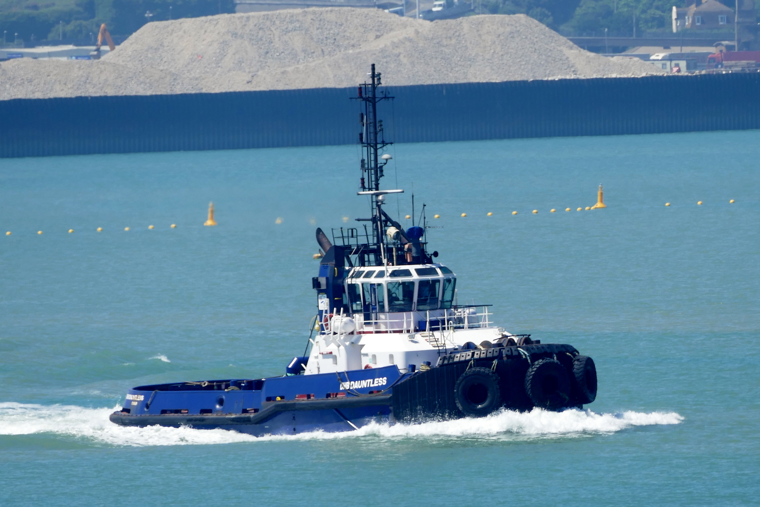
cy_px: 254
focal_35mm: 700
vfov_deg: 2.0
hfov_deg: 2.9
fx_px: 14777
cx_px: 380
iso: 125
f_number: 4
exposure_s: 1/1600
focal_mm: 146
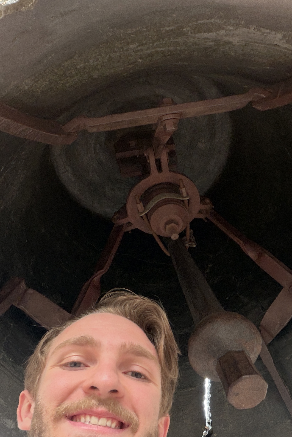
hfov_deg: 34.1
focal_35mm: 39
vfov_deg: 49.5
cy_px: 229
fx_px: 475
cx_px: 169
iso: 64
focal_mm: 2.71
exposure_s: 1/60
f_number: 1.9
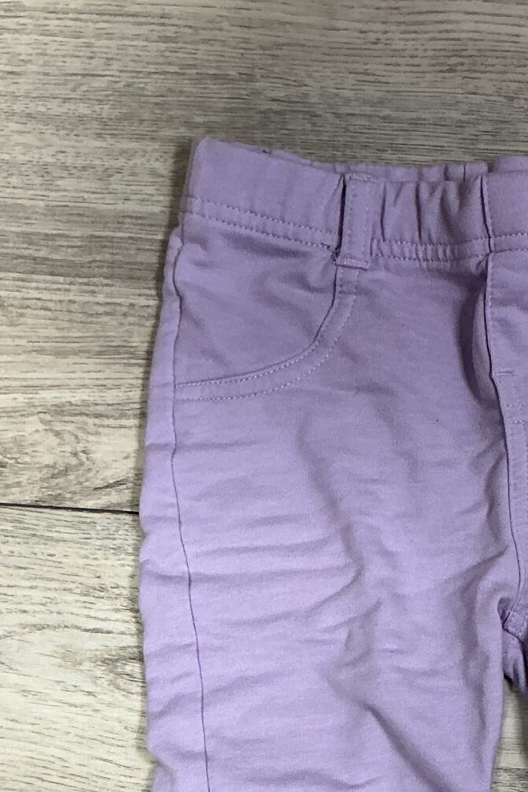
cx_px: 681
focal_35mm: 77
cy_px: 745
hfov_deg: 16.7
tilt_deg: -83.7
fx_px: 1693
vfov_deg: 25.3
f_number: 1.8
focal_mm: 3
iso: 40
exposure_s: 1/50
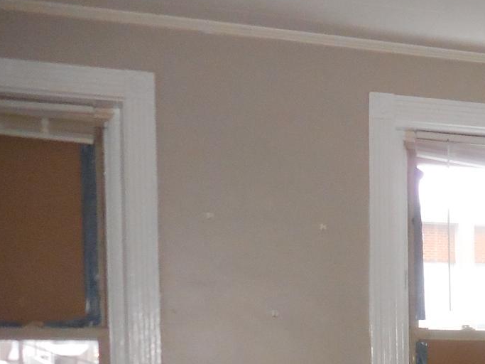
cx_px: 675
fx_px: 1051
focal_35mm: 75
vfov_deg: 18.8
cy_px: 411
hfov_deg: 22.5
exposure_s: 1/25
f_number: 3.7
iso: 500
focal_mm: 4.5
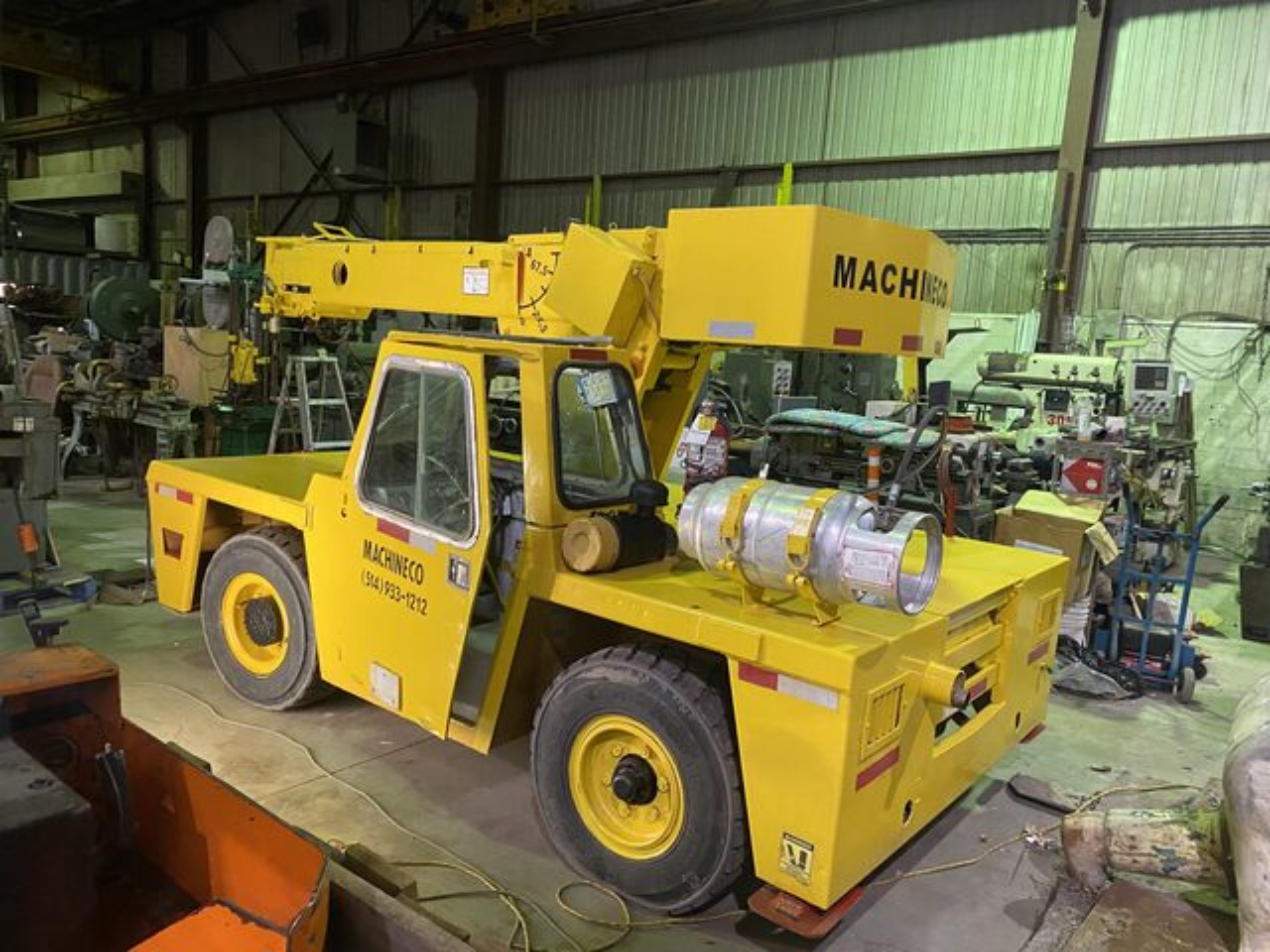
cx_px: 635
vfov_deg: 53.1
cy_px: 476
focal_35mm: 26
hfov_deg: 67.3
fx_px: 954
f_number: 1.8
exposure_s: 1/60
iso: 400
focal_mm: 4.25
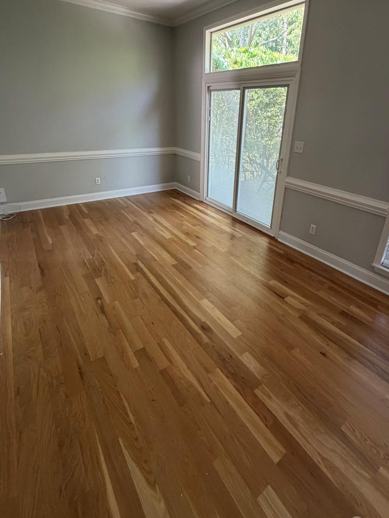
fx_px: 270
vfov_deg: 86.9
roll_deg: -2.4
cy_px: 213
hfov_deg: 71.3
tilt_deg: -20.4
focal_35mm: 18
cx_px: 219
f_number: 2.2
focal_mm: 2.22
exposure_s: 1/110
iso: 320
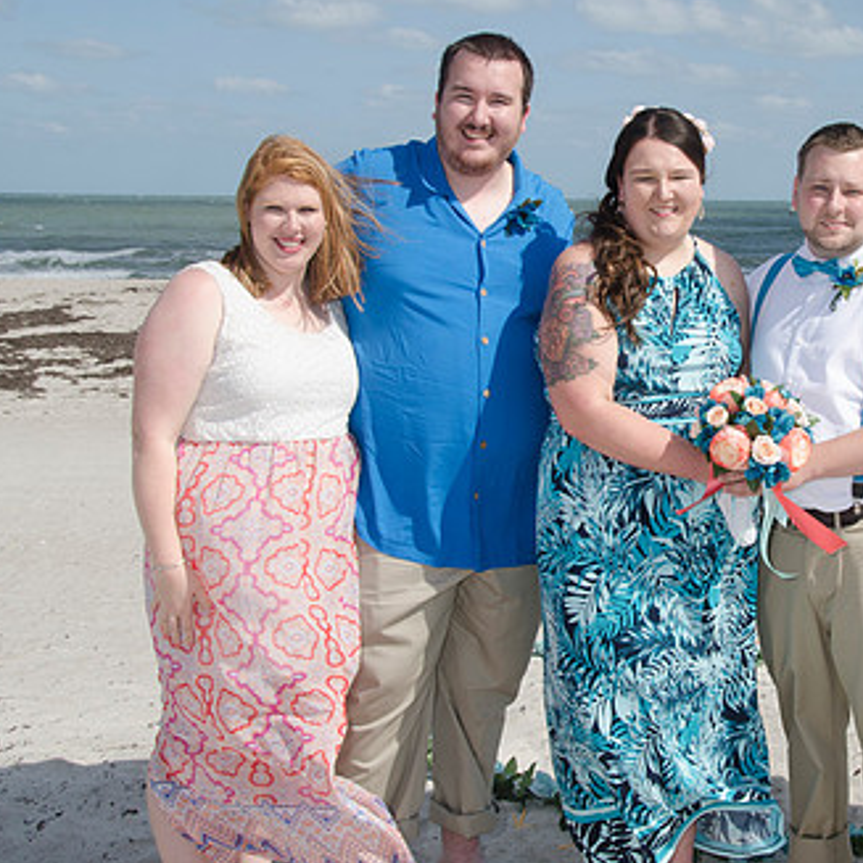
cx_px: 705
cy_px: 380
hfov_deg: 27.5
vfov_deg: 28.1
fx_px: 1721
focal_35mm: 61
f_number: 10
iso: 100
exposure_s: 1/250
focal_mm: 27
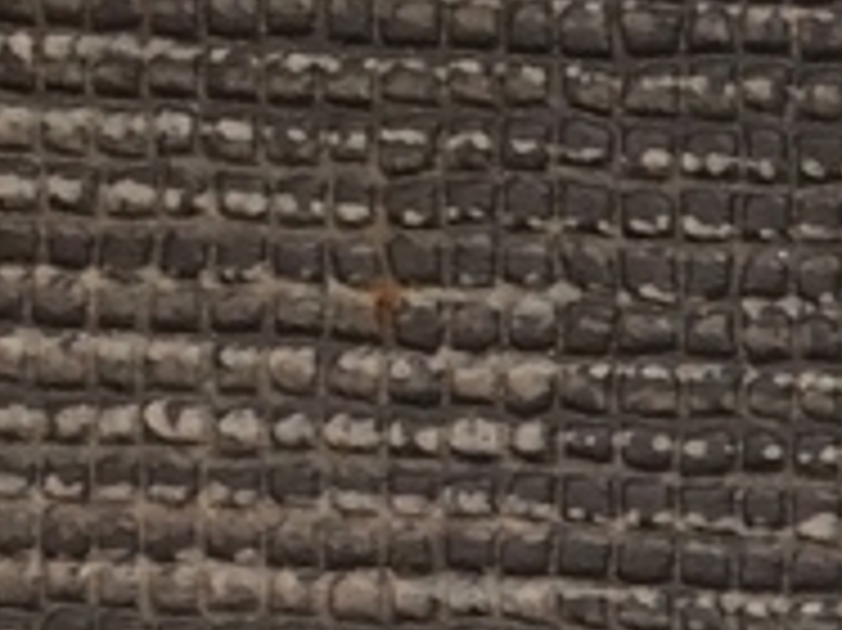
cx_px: 1828
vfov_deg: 7.5
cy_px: 1440
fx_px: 4521
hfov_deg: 9.7
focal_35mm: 186
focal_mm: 4.15
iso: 32
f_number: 2.2
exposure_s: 1/60
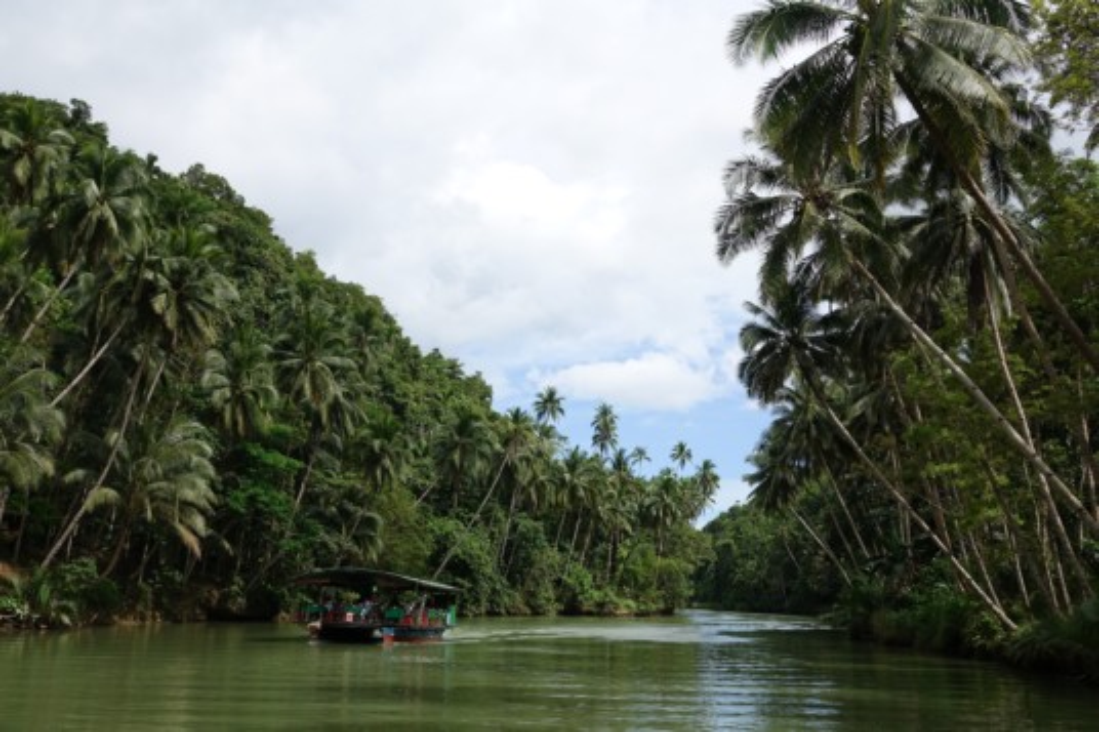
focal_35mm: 34
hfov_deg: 55.8
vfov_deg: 38.9
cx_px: 550
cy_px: 366
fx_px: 1038
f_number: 4
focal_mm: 12.63
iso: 100
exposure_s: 1/800
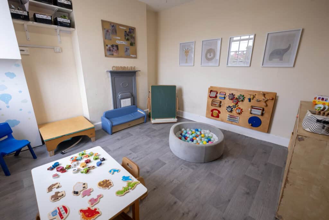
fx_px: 137
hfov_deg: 100.4
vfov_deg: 77.3
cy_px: 110
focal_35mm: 15
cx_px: 164
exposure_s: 1/8
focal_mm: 10
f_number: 8
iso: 320
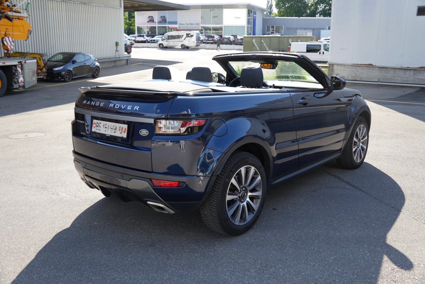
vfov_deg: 40.0
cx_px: 212
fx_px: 390
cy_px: 142
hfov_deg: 57.2
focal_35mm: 33
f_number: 4
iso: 100
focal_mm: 22
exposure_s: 1/250
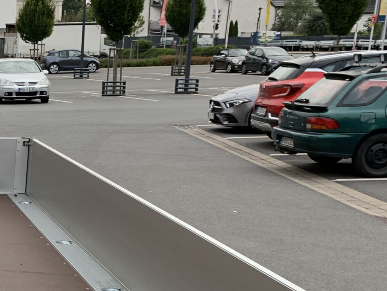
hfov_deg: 23.8
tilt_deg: -17.3
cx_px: -116
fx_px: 805
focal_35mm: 72
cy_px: 298
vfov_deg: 19.8
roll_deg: +0.4
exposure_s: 1/306
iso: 25
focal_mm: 4.25
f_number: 1.8
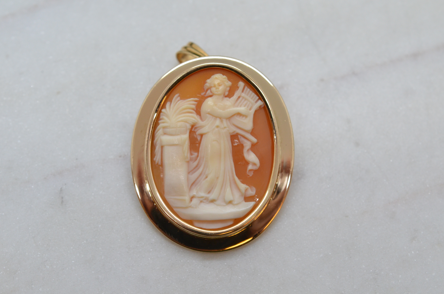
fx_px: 738
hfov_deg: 33.5
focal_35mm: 60
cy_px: 147
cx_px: 222
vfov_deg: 22.5
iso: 1000
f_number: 9
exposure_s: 1/160
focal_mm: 40
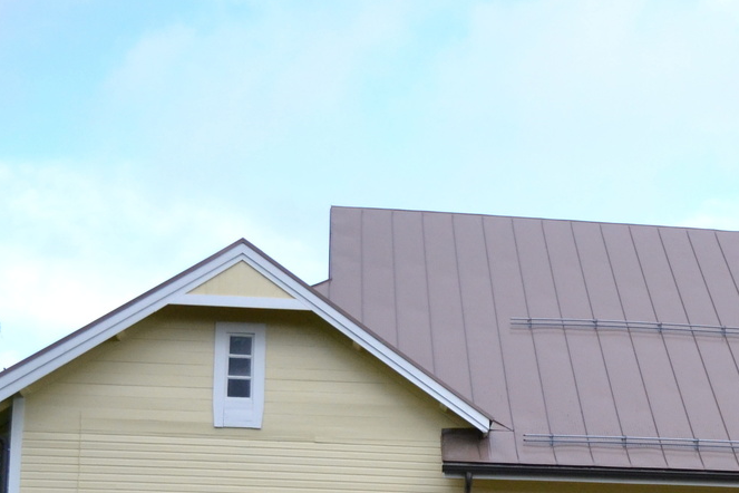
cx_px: 761
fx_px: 1950
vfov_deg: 14.1
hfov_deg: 20.7
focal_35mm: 95
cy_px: 542
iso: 1600
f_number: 4.5
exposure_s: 1/3200
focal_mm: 28
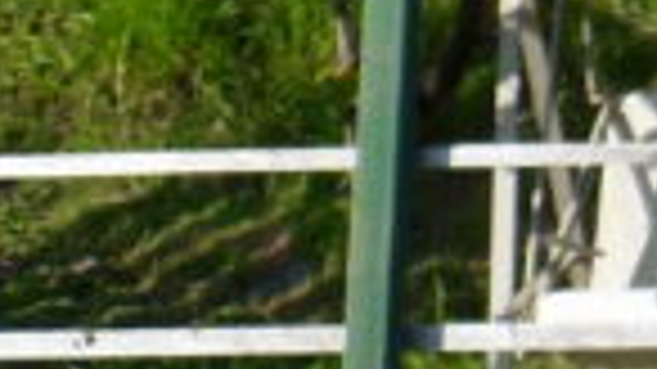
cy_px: -711
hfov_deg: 8.1
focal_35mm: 241
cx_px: 1674
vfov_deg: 4.8
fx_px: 4197
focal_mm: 6.5
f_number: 4
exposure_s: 1/500
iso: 80
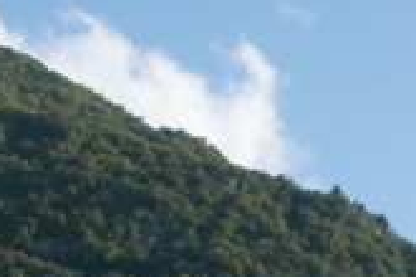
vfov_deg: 7.0
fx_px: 2011
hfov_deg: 10.5
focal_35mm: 174
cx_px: -521
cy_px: 839
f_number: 5.6
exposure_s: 1/500
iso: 200
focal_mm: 10.9
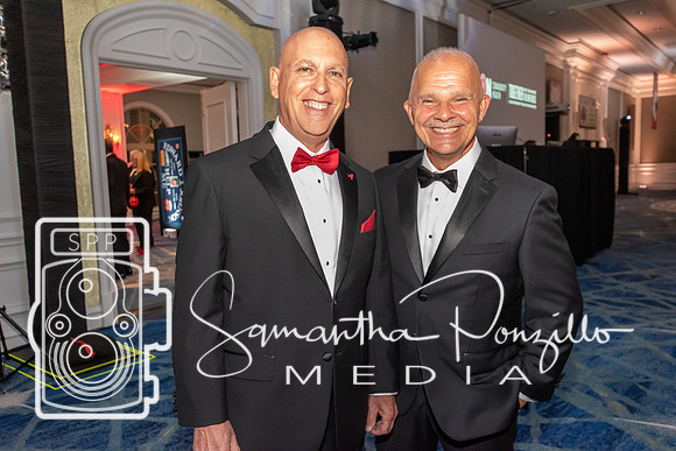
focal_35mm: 30
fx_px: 563
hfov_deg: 61.9
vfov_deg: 43.6
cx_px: 338
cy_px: 226
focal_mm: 20
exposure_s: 1/60
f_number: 3.5
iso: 4000
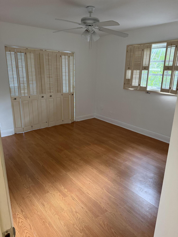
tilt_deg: -15.7
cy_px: 118
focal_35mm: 24
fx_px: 165
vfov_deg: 71.6
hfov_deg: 56.8
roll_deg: -2.2
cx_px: 89
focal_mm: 6.76
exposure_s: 1/40
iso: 800
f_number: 1.78
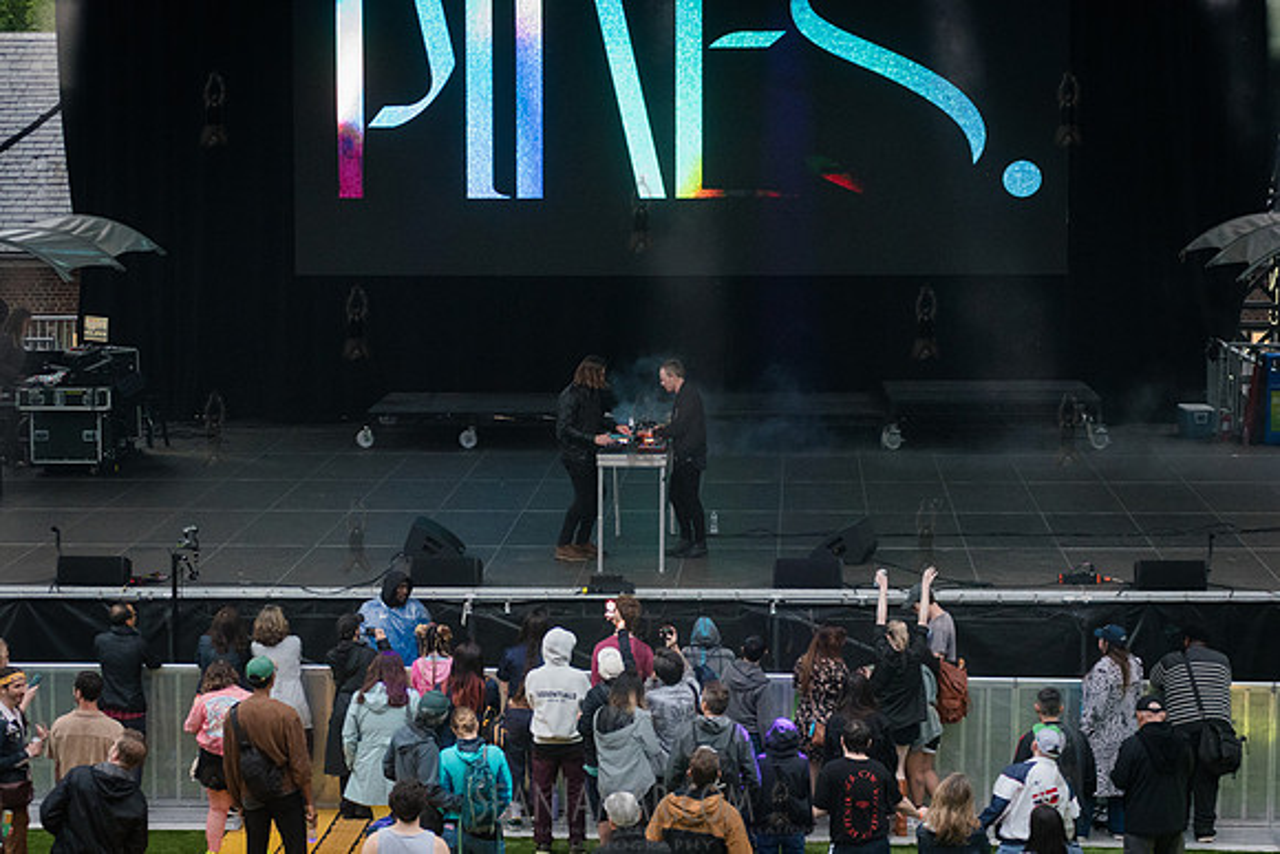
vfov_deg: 14.7
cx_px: 615
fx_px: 3312
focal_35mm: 93
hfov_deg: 21.9
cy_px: 486
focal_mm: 80
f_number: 3.2
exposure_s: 1/200
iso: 4000
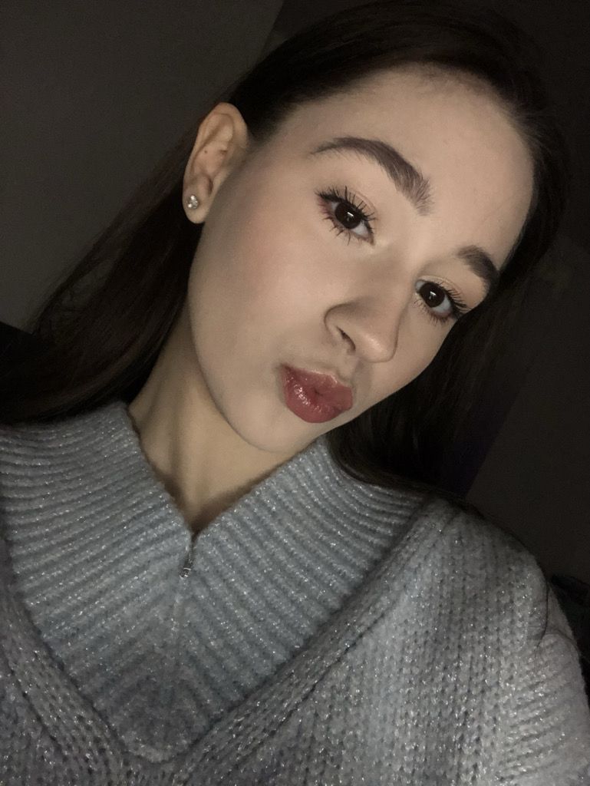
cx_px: 295
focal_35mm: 32
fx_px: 727
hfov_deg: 44.2
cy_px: 393
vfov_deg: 56.8
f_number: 2.2
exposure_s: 1/33
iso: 400
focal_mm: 2.87
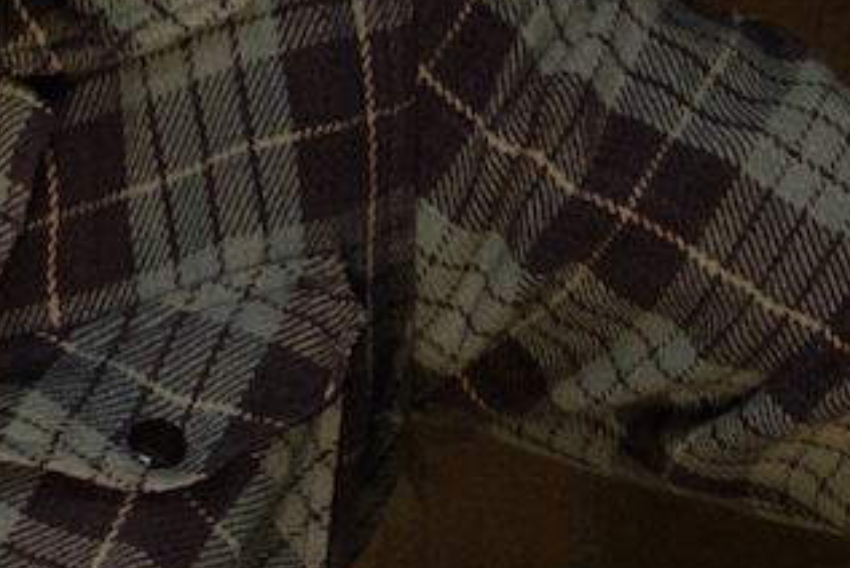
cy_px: 670
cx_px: 976
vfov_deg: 3.0
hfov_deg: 4.4
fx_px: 11013
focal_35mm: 466
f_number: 5
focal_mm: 51.6
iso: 2000
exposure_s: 1/250
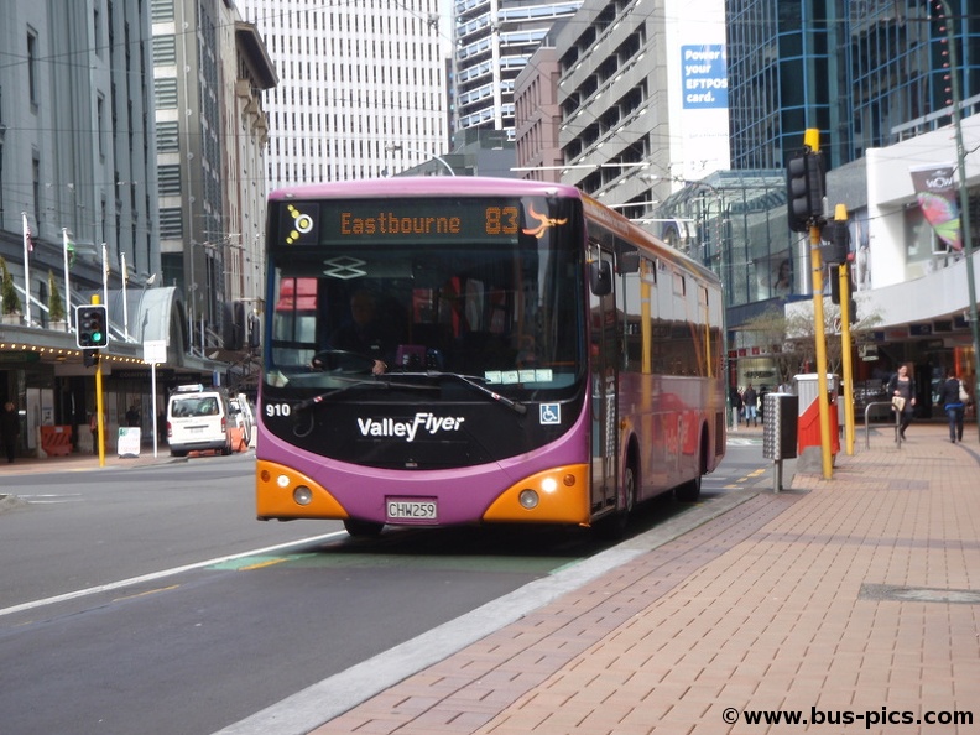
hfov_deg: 29.8
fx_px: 1840
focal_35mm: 65
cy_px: 368
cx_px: 490
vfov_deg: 22.6
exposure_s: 1/80
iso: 64
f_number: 4.7
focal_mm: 11.76
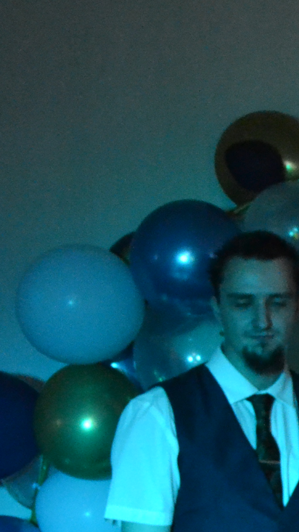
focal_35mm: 104
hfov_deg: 10.7
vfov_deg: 20.5
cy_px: 357
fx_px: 1464
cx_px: 592
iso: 3200
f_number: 3.5
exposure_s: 1/50
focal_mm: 19
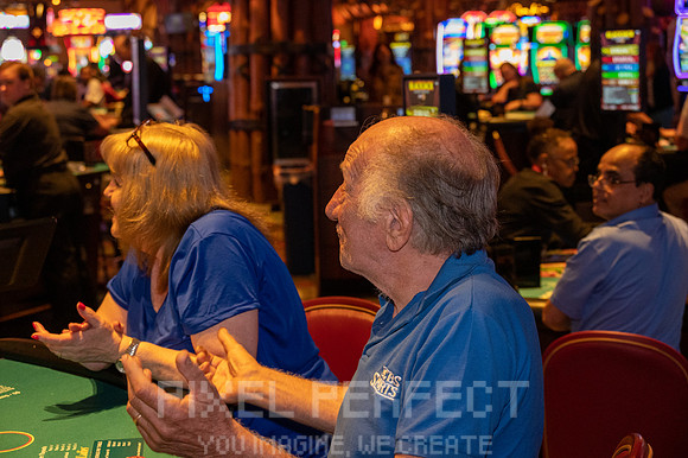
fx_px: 1165
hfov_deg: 32.9
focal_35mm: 61
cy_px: 229
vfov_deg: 22.2
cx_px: 344
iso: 6400
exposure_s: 1/60
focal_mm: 61
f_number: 6
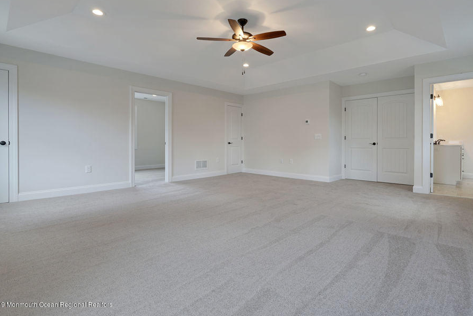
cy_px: 140
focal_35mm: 18
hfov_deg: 89.9
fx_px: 237
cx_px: 248
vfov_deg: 67.2
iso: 250
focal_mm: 16
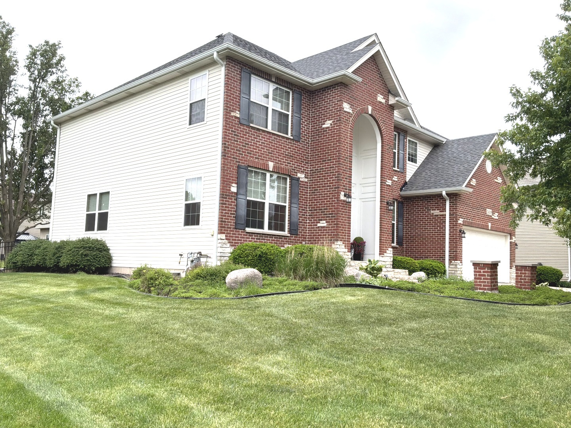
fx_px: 462
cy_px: 214
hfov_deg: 63.5
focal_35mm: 28
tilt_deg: +6.9
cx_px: 286
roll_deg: -2.2
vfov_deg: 49.7
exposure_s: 1/261
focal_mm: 3
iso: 25
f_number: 1.8
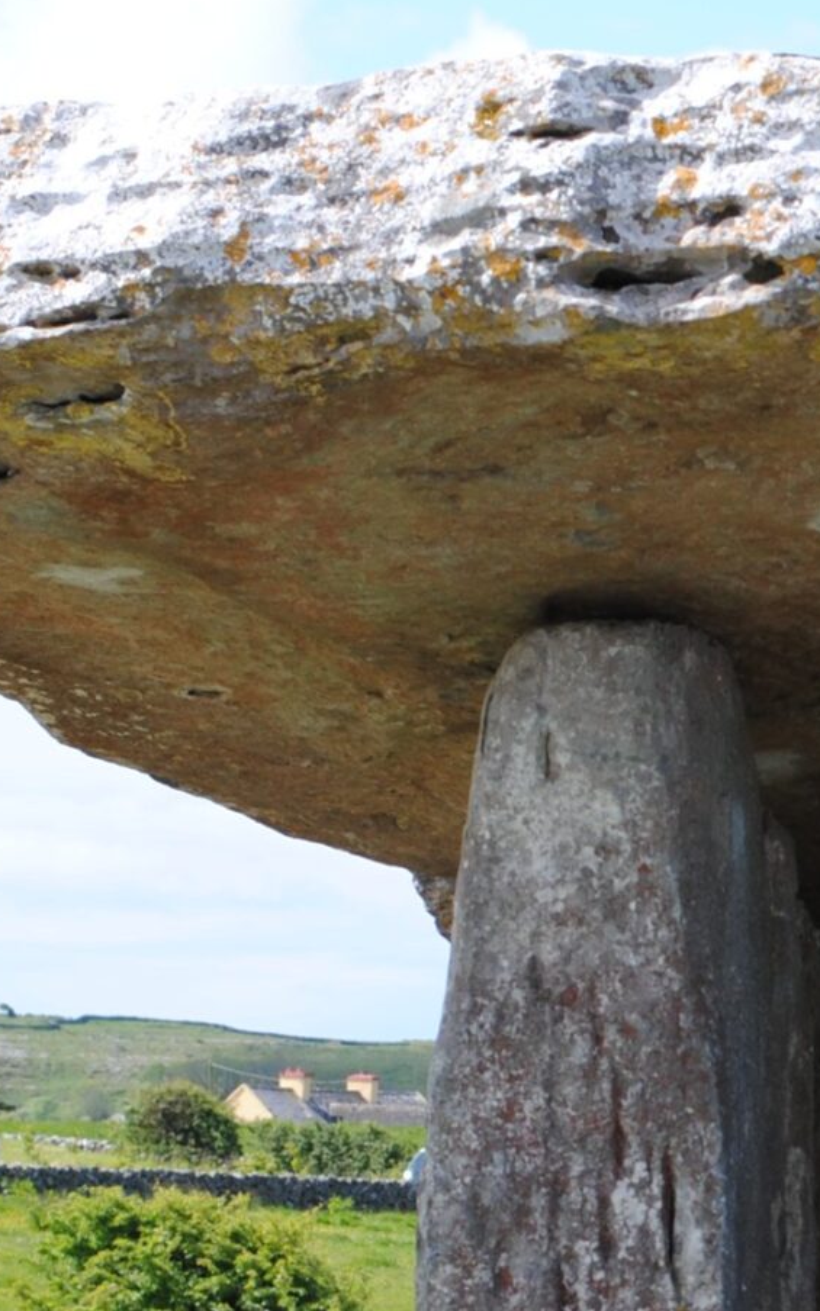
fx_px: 7759
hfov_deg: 6.0
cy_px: 1166
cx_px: 1257
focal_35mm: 217
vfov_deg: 9.6
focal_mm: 50
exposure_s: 1/200
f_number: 7.1
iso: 100
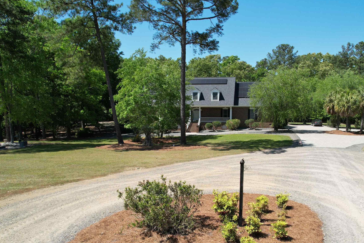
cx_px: 204
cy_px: 151
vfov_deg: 44.6
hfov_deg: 63.4
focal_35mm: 29
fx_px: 293
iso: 110
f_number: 2.8
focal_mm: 8.38
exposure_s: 1/1500
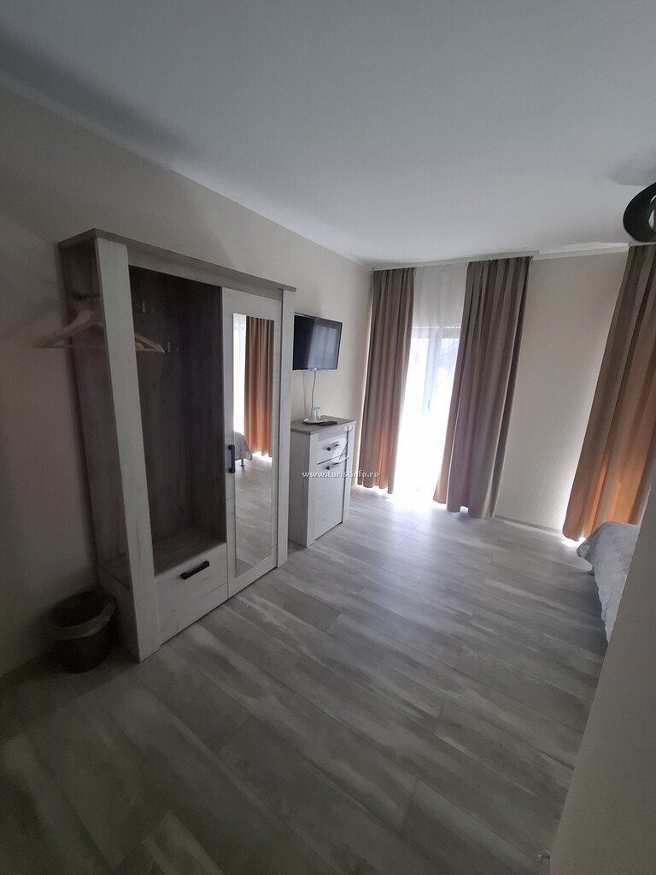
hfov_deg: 89.9
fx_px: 328
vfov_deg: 106.2
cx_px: 328
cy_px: 438
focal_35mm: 13
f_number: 2.2
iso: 64
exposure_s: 1/50
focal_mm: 1.74
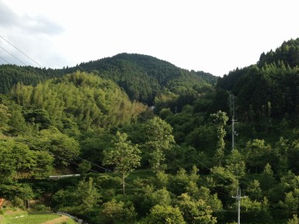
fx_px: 432
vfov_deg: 28.9
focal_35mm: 50
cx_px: 176
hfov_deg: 38.1
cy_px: 153
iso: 50
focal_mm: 4.28
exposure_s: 1/460
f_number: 2.4
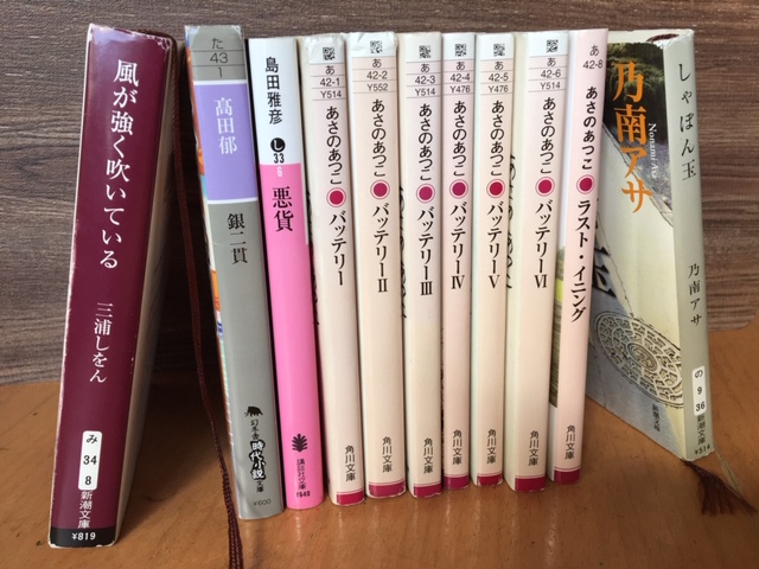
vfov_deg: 48.2
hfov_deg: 61.7
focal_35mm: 29
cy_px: 284
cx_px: 380
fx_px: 636
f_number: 2.2
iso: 40
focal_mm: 4.15
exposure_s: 1/120
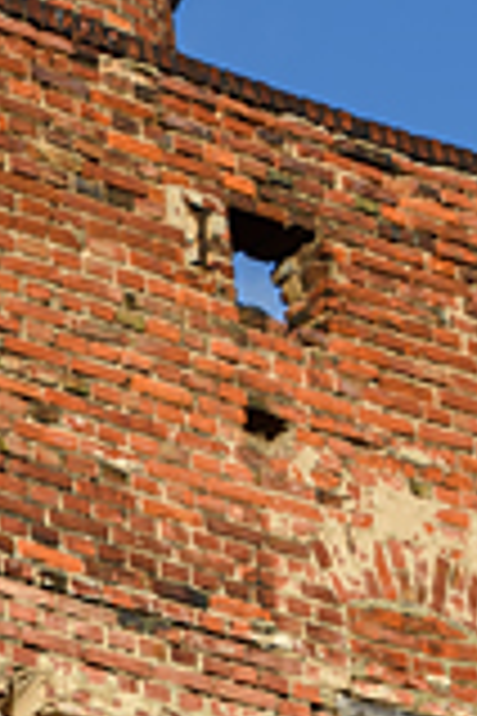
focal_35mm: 183
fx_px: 3637
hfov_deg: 7.4
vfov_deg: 11.2
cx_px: -110
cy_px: 162
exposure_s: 1/400
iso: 200
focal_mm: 22
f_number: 7.1
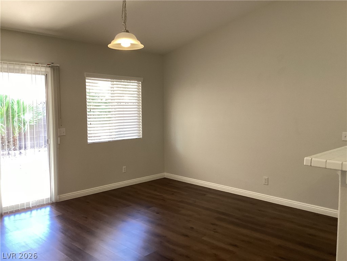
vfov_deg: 45.4
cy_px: 130
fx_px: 311
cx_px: 174
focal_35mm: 31
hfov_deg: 58.4
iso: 100
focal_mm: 3.3
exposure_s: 1/50
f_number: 2.4
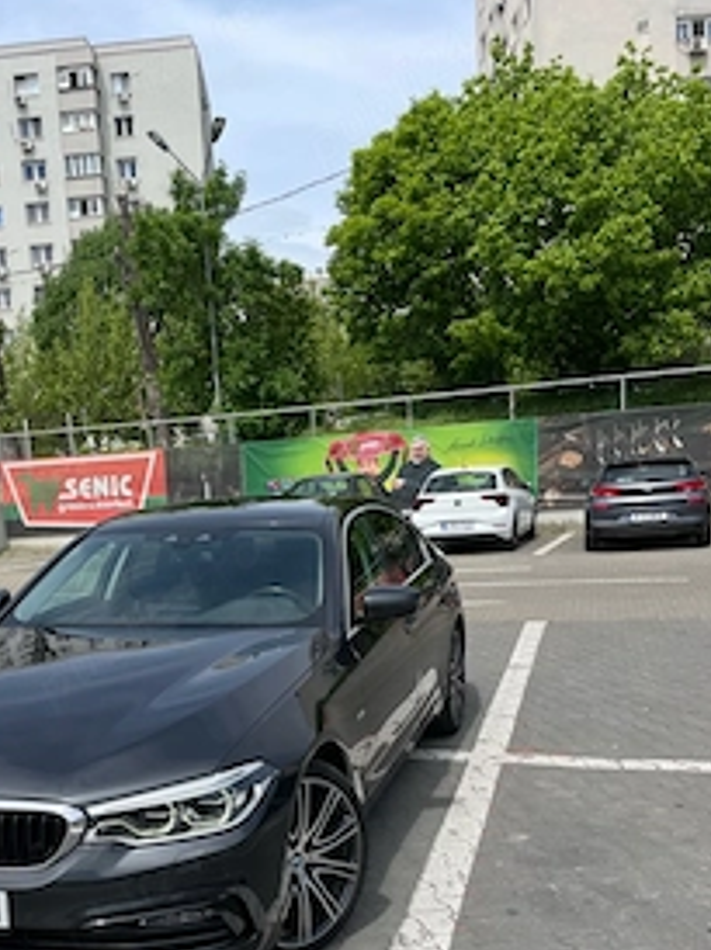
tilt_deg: -9.6
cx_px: 219
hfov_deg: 37.1
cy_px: 662
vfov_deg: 47.9
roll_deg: +7.2
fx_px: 1042
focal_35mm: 38
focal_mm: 4.2
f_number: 1.6
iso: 32
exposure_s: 1/3731
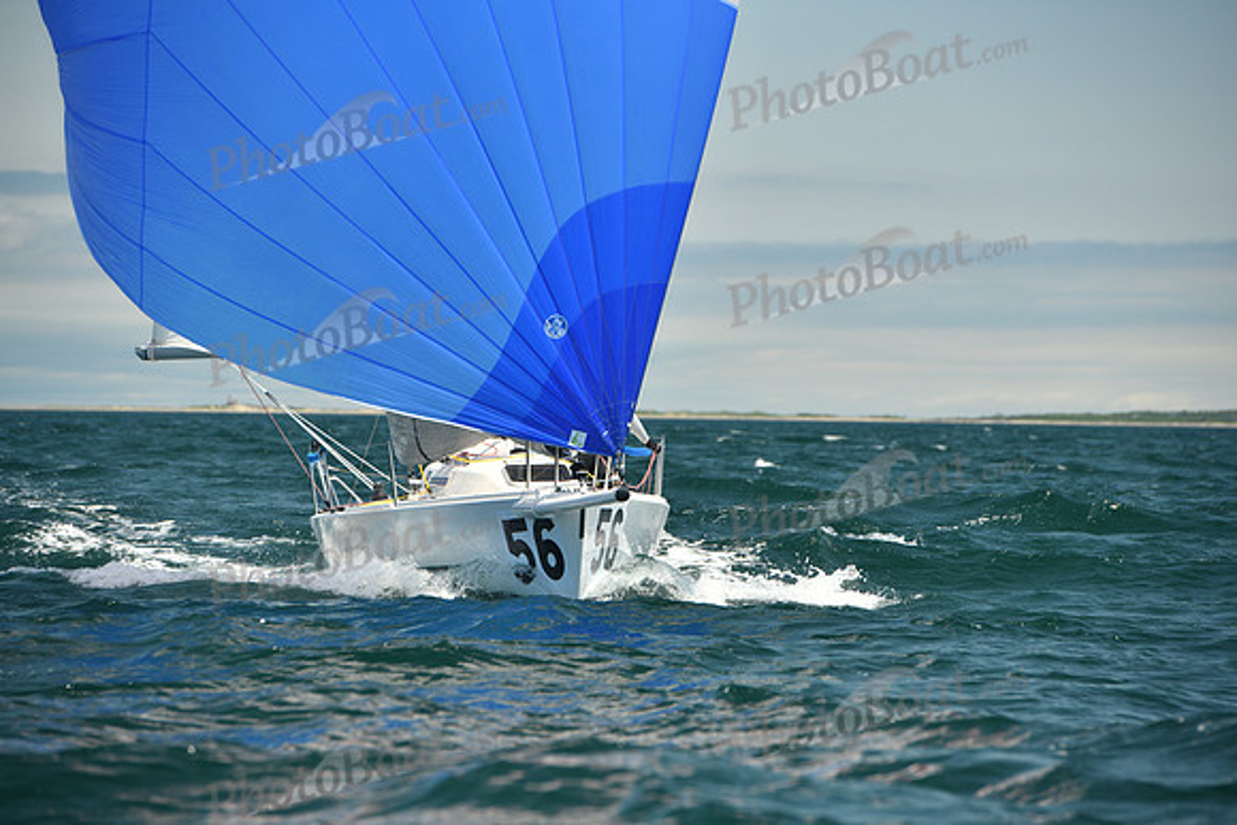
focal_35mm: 200
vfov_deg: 6.9
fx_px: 6874
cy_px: 412
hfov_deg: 10.3
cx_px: 618
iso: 320
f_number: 6.3
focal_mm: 200
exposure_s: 1/640
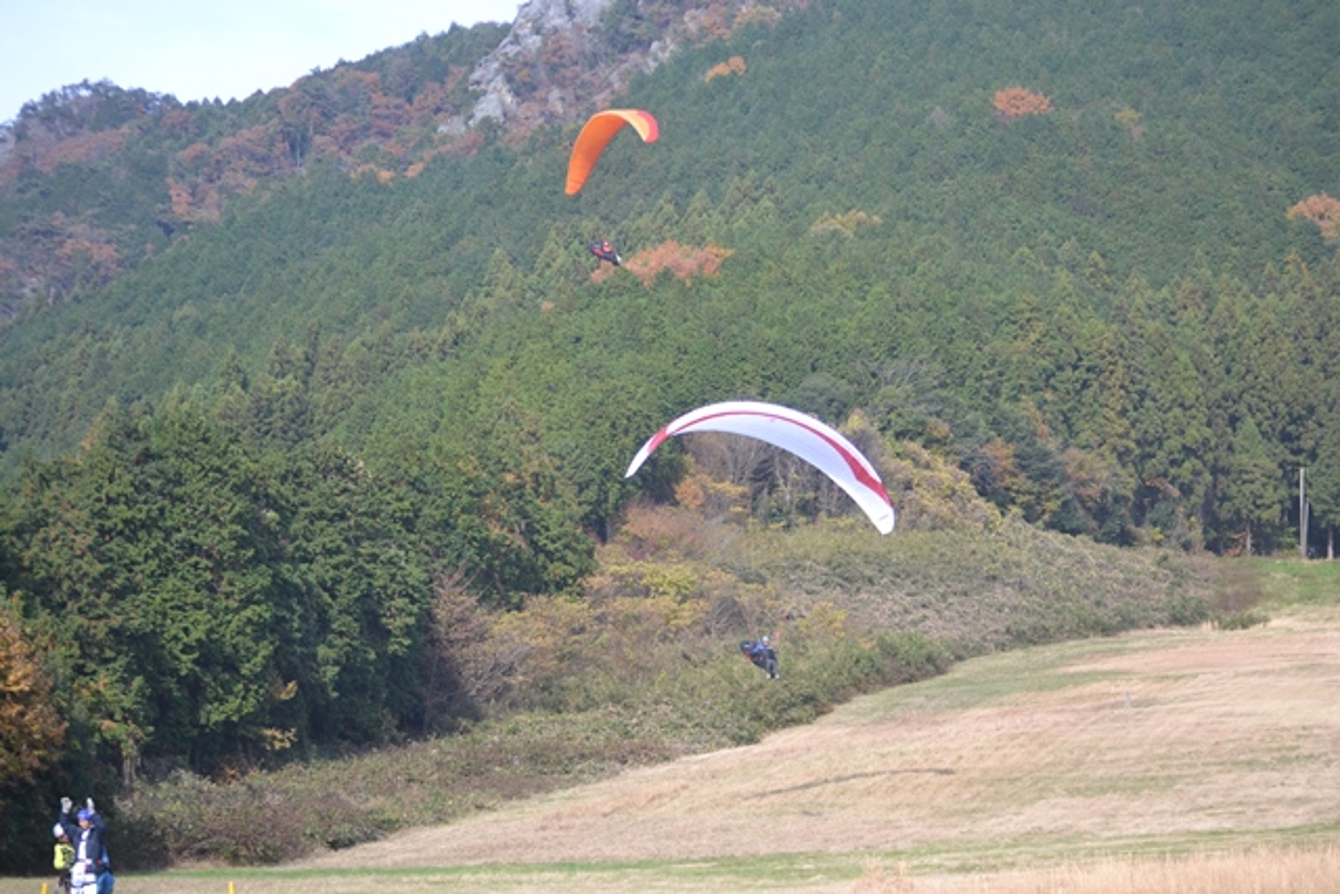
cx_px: 670
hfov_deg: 24.6
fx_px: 3071
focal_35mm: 82
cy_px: 447
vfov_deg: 16.6
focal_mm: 55
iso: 400
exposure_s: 1/800
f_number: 4
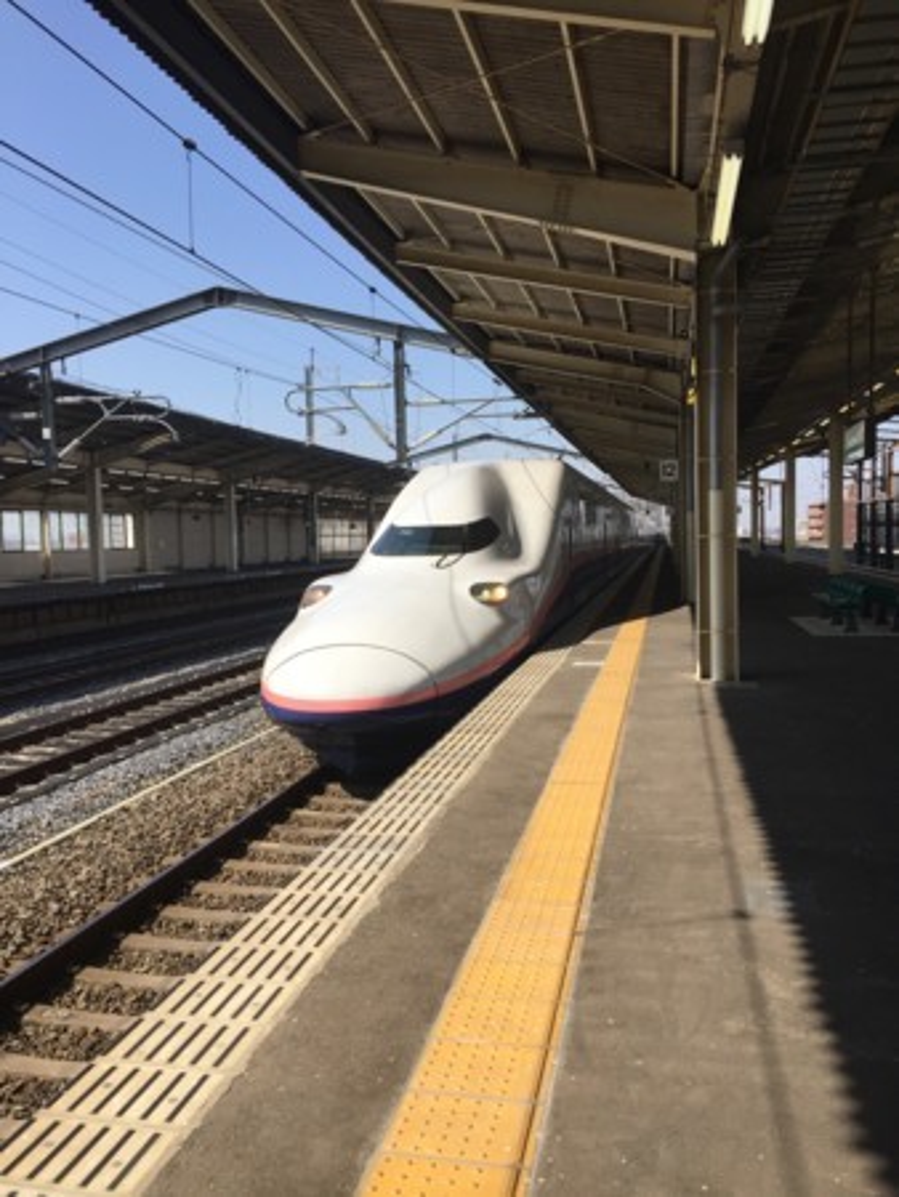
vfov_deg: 61.6
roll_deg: +1.5
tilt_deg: -2.5
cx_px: 450
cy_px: 598
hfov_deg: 48.3
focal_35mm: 29
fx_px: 1003
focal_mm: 4.15
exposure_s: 1/1721
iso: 32
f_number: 2.2
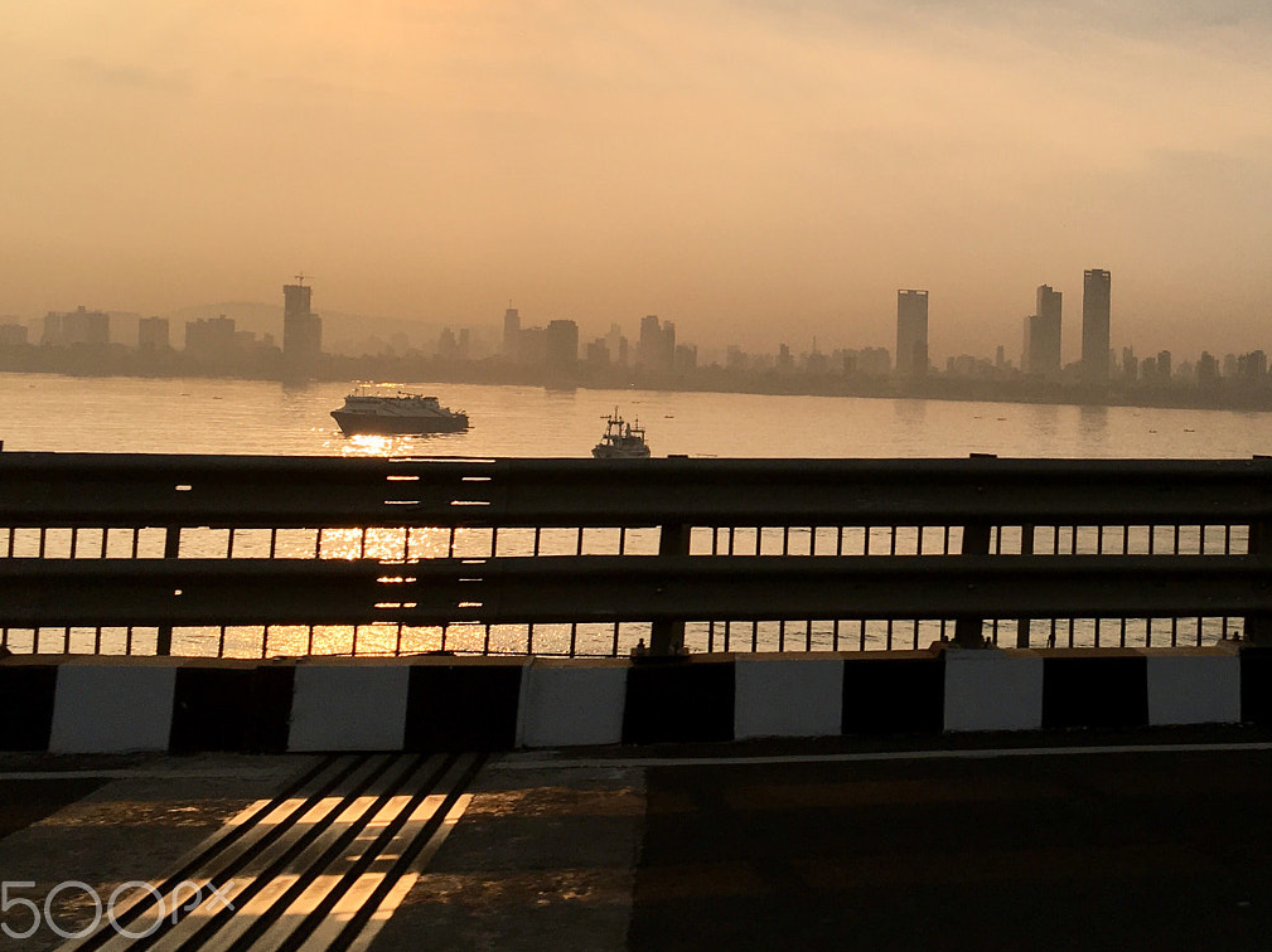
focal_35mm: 46
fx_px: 1690
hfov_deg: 40.3
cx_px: 930
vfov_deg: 31.3
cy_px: 320
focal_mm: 4.15
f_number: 2.2
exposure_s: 1/1603
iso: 25
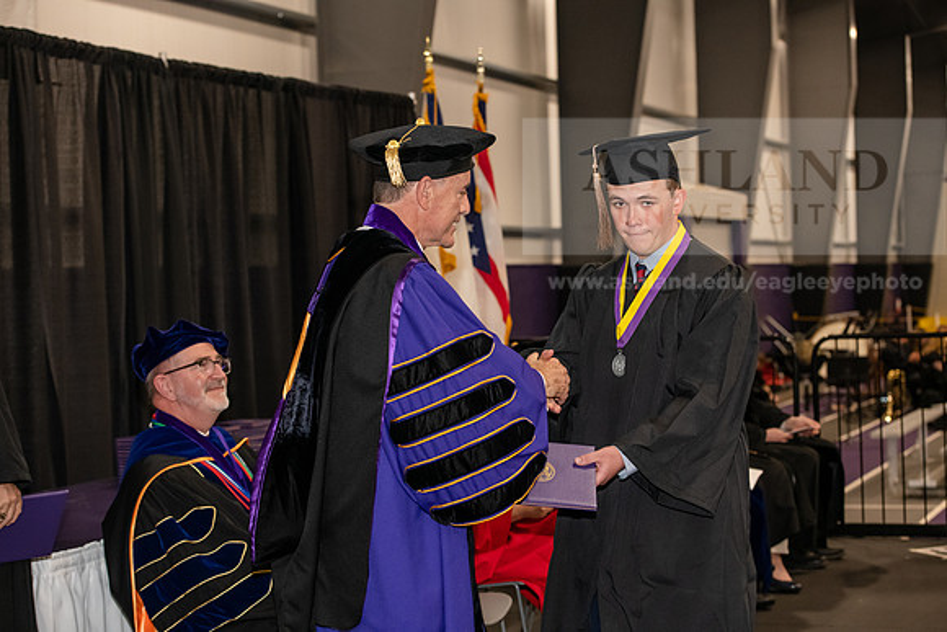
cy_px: 316
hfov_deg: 28.8
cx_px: 474
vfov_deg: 19.5
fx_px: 1842
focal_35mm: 70
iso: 2500
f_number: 5
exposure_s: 1/200
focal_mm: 70
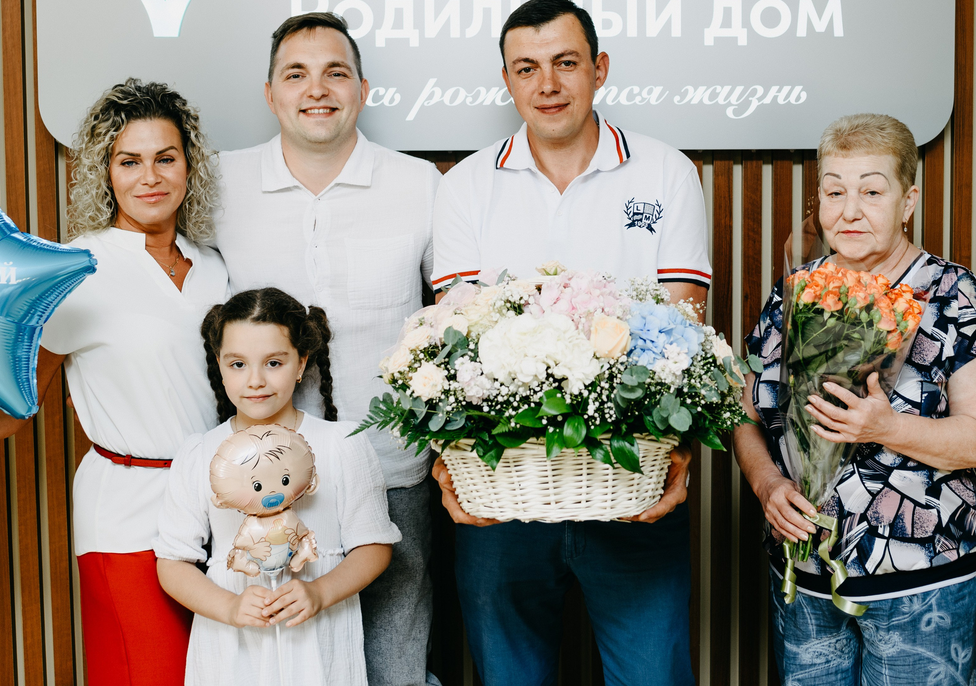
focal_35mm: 55
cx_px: 557
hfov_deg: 35.6
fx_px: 1516
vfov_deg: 25.3
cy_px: 206
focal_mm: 35
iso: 125
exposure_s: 1/160
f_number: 3.2
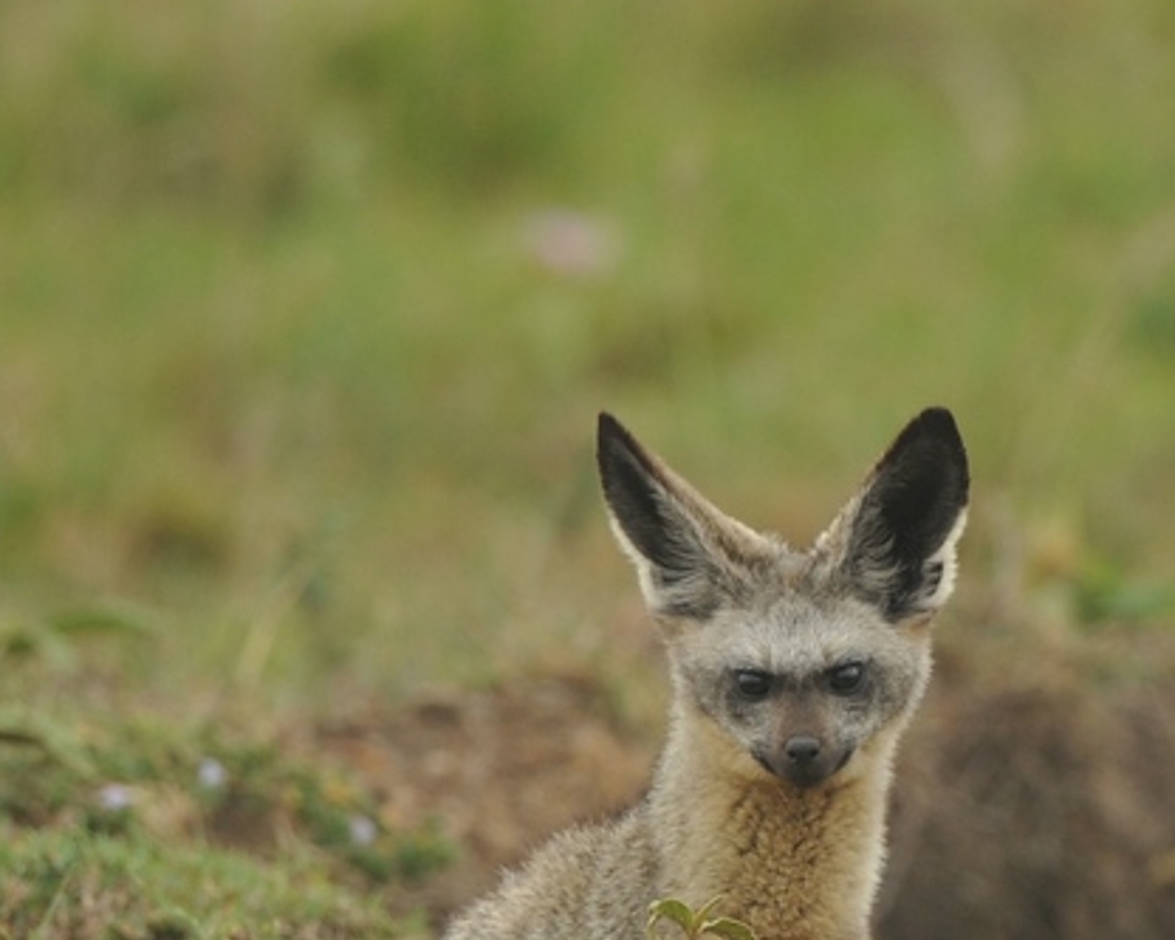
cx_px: 1285
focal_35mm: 1128
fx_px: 39236
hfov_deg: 1.7
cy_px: 580
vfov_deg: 1.4
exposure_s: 1/1000
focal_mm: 500
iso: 500
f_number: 4
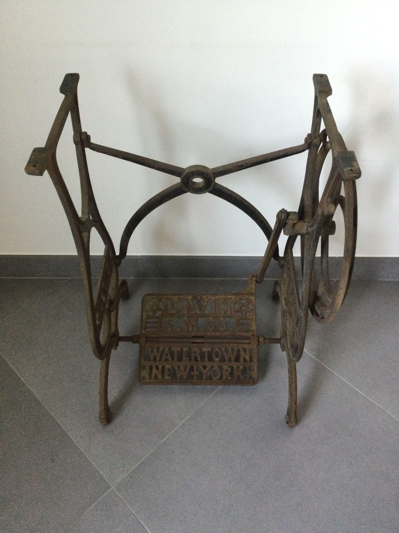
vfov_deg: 58.4
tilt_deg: -46.1
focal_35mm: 31
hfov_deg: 45.4
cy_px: 266
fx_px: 476
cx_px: 200
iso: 250
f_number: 2.4
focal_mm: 3.3
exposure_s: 1/33
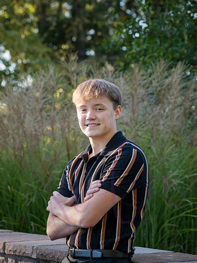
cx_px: 98
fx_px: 1124
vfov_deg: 13.3
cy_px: 148
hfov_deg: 10.0
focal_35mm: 148
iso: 800
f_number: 9
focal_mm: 135
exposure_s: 1/320
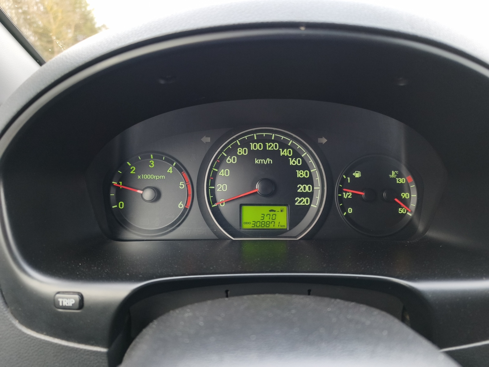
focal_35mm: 23
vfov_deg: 58.9
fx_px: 325
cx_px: 244
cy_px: 184
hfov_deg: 73.9
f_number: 1.62
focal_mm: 6.45
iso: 250
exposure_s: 1/99.9
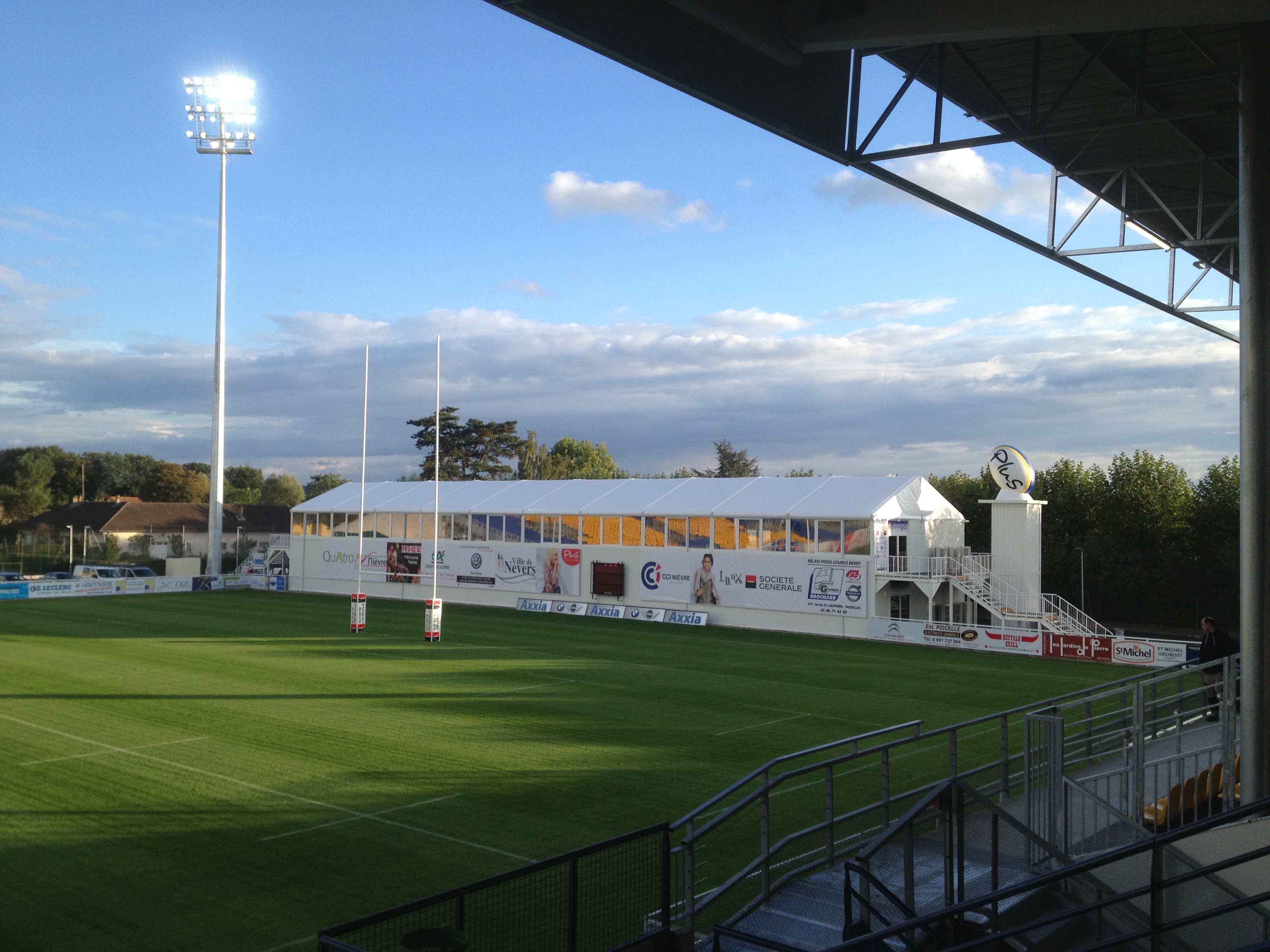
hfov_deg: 52.6
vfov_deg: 40.7
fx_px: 1284
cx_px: 635
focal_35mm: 35
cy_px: 476
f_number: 2.4
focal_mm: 4.28
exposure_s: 1/673
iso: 50
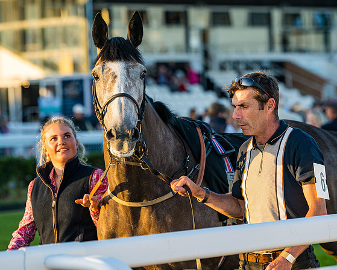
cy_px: 112
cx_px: 203
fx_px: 1785
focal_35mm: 179
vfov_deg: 8.6
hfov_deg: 10.8
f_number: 4
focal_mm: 135
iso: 400
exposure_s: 1/640
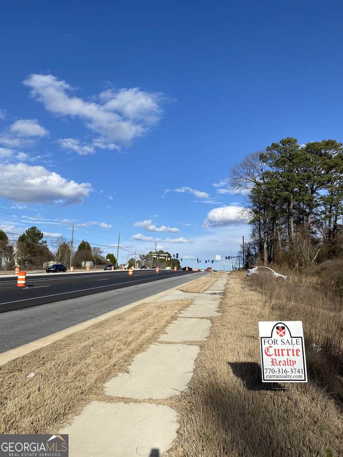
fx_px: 344
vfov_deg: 67.3
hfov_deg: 53.1
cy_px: 228
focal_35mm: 26
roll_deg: -0.5
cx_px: 172
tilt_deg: +10.2
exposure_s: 1/3984
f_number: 1.8
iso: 32
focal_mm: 4.25
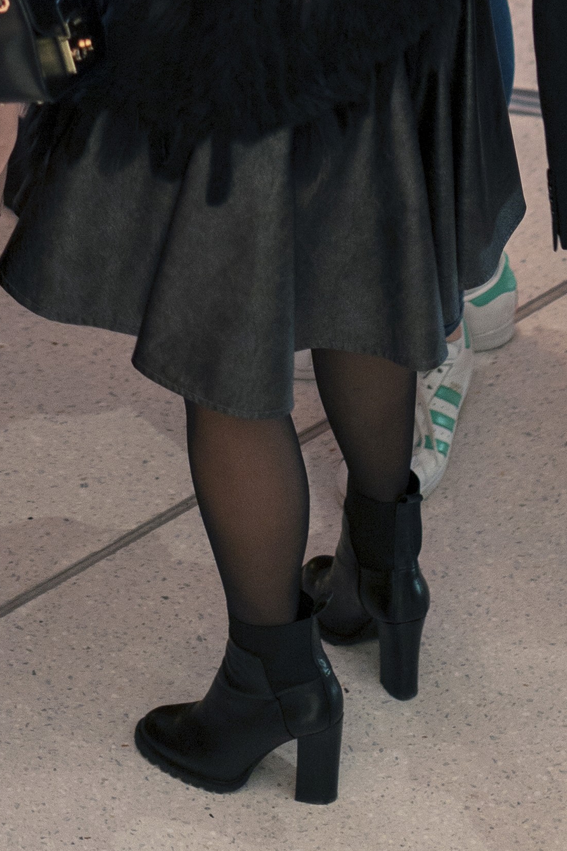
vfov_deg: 6.8
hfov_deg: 4.6
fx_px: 7063
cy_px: -511
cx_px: 252
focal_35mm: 299
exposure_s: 1/125
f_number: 1.8
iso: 320
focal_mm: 85
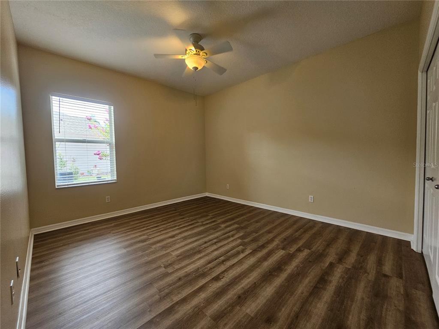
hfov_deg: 106.2
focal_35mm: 13
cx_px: 220
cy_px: 164
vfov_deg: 89.9
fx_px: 165
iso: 80
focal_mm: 2.2
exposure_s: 1/60
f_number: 2.2
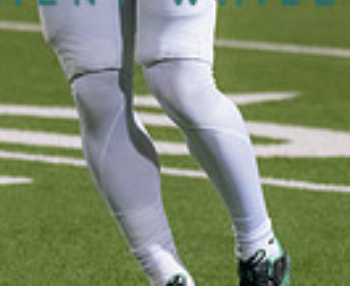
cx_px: 8
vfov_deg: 2.9
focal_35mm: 533
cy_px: -86
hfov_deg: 3.6
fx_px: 5574
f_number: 2.8
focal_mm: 91
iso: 2500
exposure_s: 1/1250
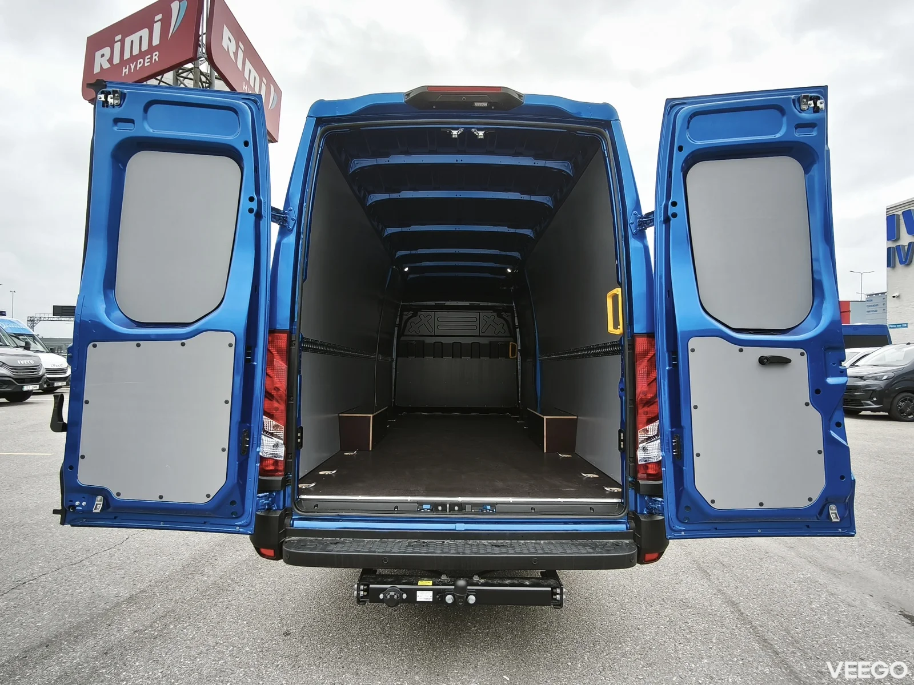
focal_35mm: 21
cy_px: 342
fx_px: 554
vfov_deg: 63.4
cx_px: 457
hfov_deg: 79.0
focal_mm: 1.91
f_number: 2.2
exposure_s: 1/100
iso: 50
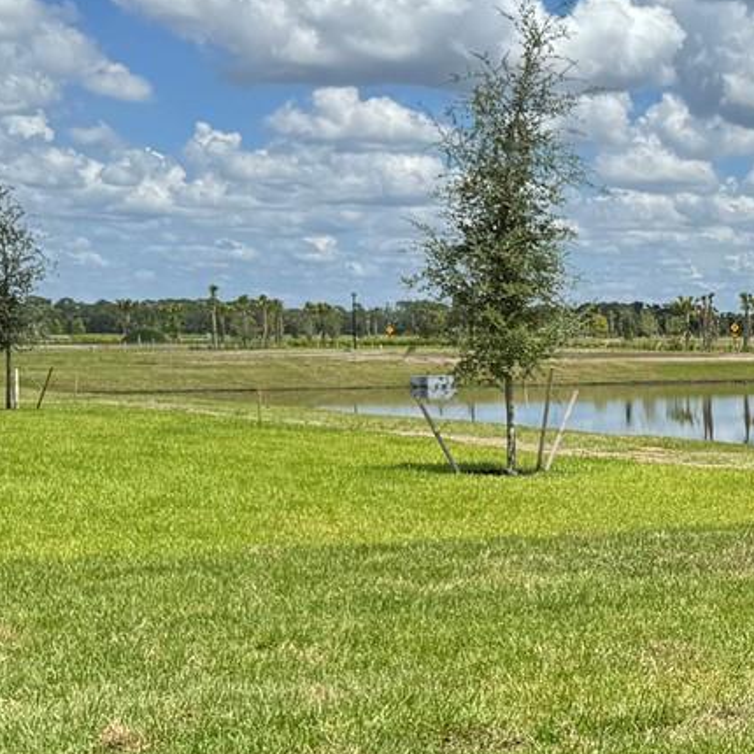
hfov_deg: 19.5
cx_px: 1084
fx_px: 1947
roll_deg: -0.3
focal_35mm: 79
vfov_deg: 21.9
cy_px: 423
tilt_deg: -3.0
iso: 80
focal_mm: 6.76
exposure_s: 1/6410
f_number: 1.78
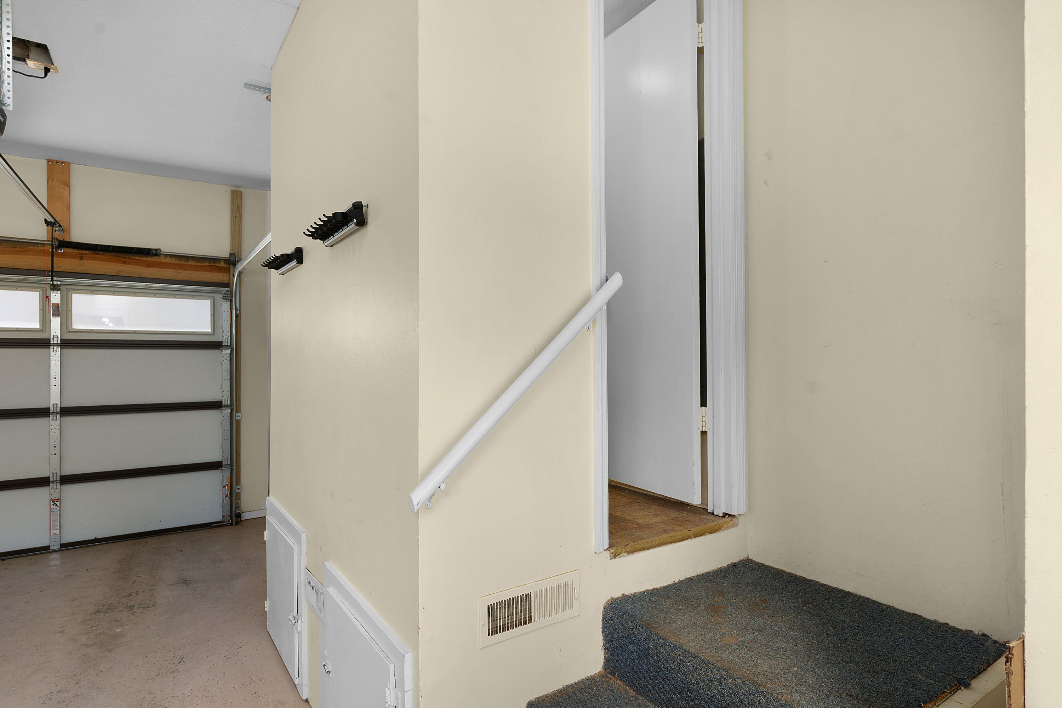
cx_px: 531
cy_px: 354
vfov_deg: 64.6
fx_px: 560
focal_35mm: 19
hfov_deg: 86.9
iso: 320
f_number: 7.1
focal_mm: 19
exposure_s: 1/160
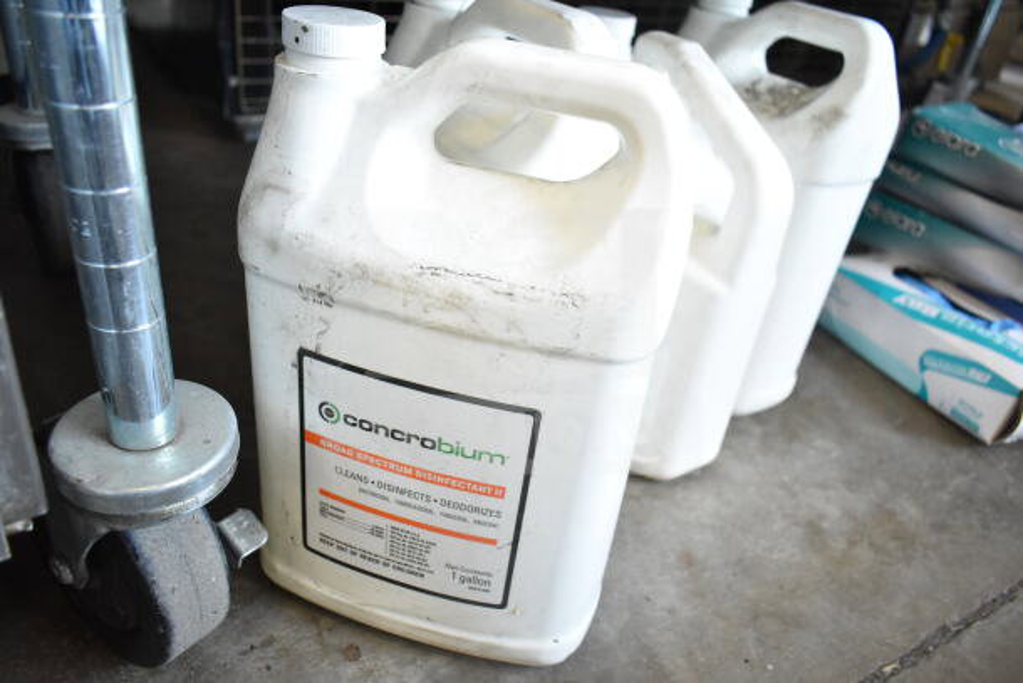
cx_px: 512
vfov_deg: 48.0
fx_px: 767
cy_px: 342
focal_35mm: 27
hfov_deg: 67.4
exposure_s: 1/125
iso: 1600
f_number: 3.5
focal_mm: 18
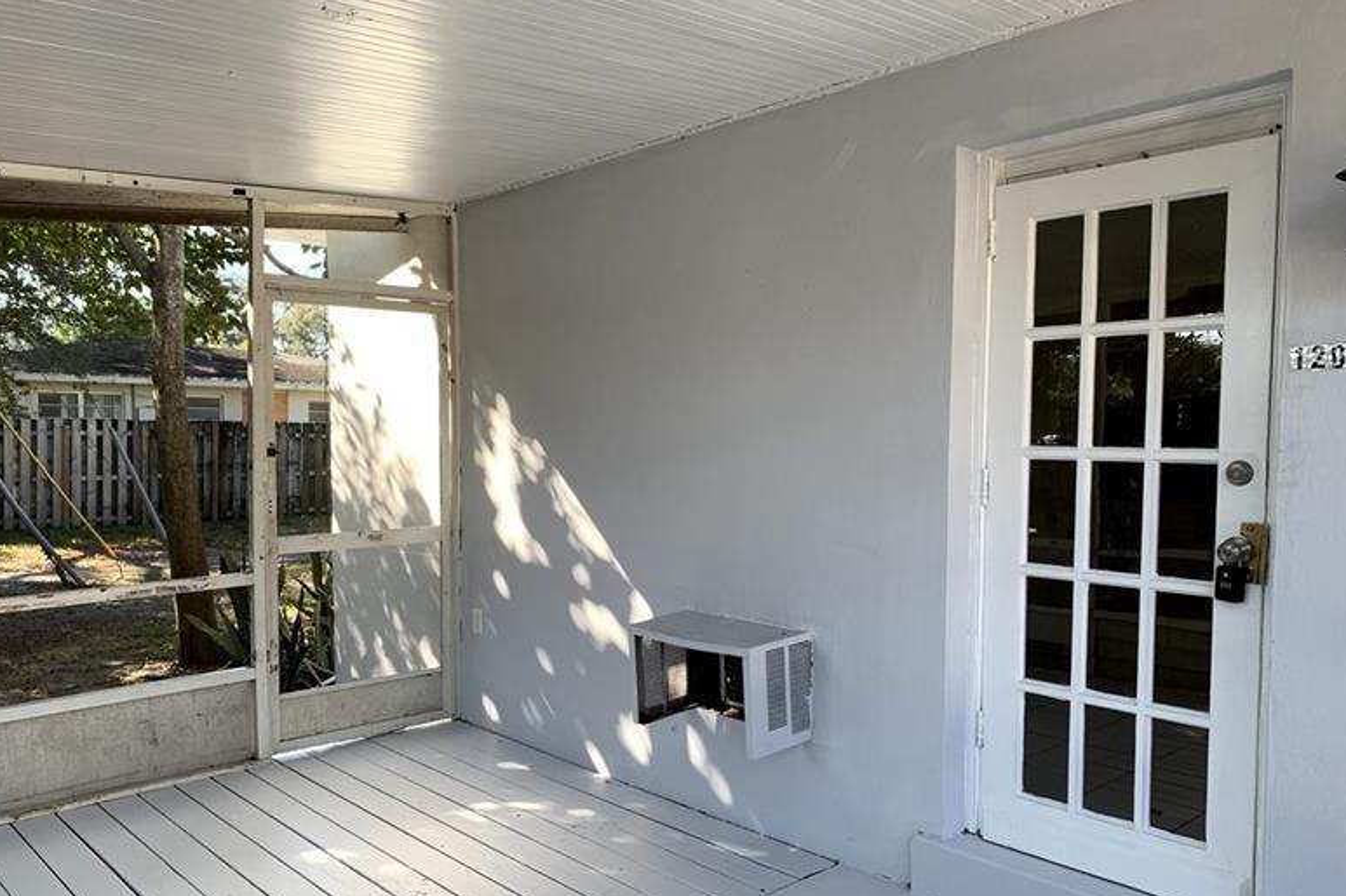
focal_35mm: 28
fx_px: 1047
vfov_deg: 46.3
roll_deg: -1.1
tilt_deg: -1.4
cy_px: 506
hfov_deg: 65.5
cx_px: 662
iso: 25
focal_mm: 4.25
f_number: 1.8
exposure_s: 1/125
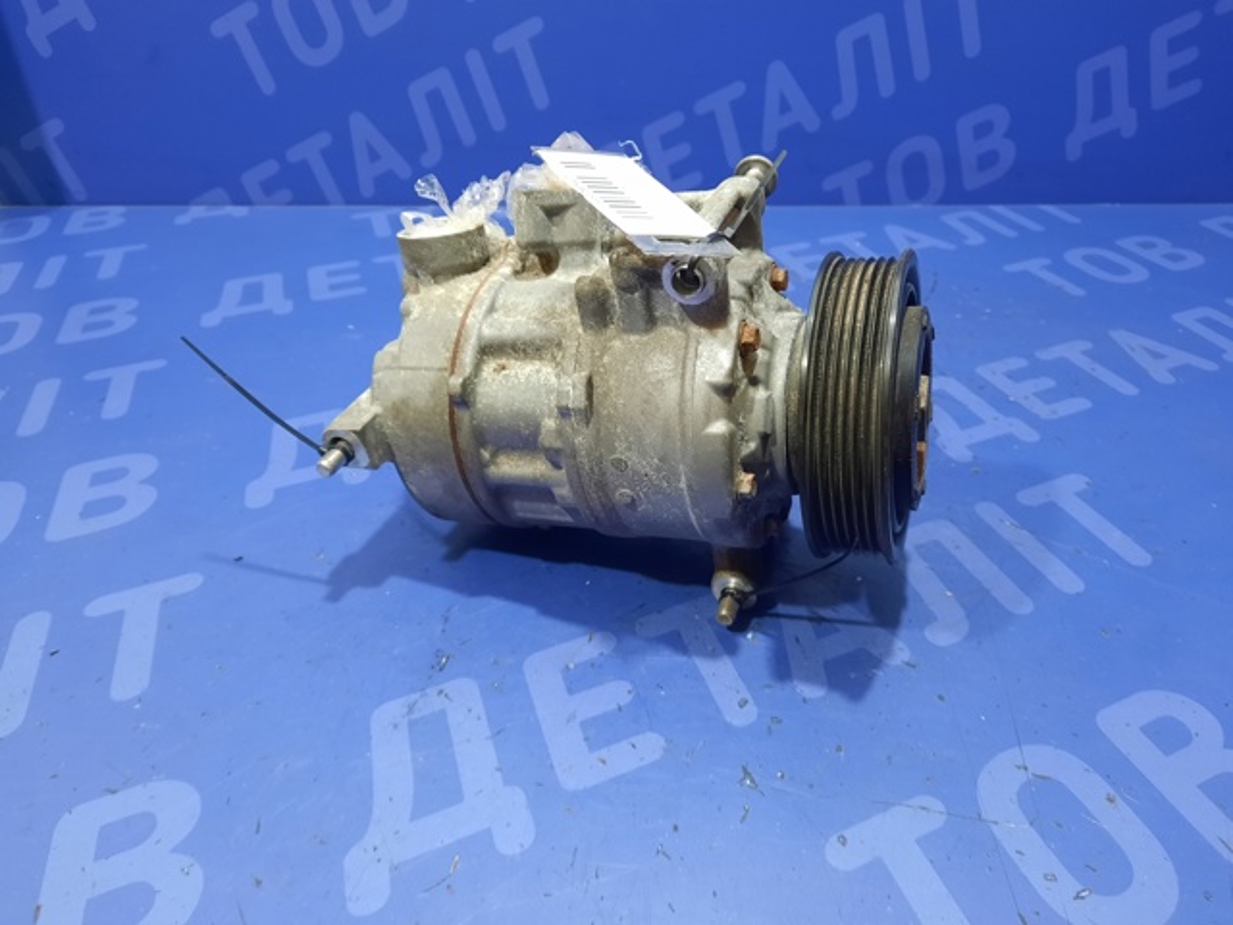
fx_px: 890
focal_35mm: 25
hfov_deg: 69.4
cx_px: 616
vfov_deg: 54.9
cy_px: 462
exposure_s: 1/30
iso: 320
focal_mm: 4.6
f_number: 2
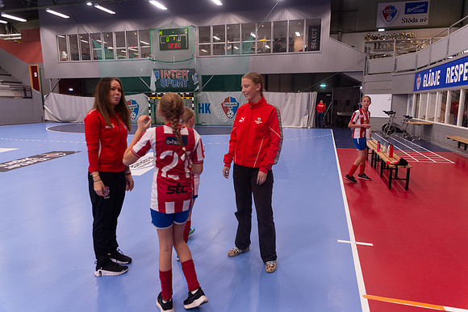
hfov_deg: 73.8
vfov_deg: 53.1
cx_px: 234
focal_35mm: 24
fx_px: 312
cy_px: 156
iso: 1400
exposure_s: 1/400
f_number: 3.2
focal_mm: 24
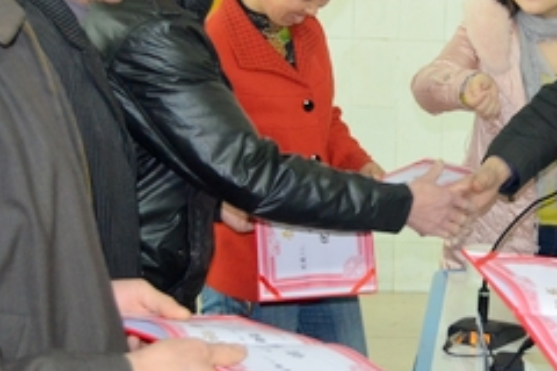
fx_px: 1377
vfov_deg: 15.3
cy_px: 93
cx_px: 506
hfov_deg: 22.3
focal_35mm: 89
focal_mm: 26
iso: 1800
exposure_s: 1/60
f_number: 4.2
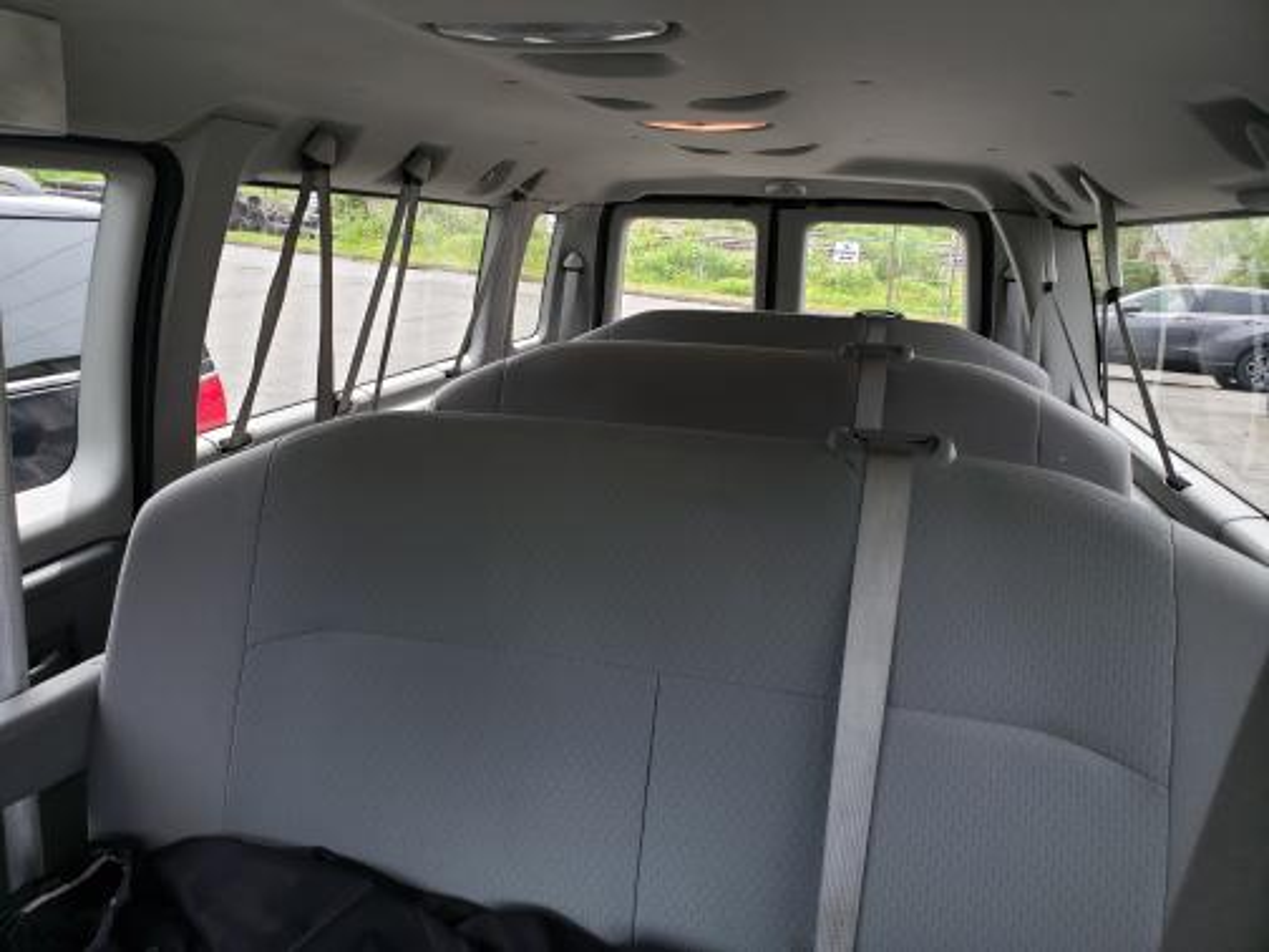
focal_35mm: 26
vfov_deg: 53.1
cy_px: 476
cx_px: 634
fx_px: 953
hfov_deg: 67.3
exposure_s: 1/100
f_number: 2.4
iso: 125
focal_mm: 4.3
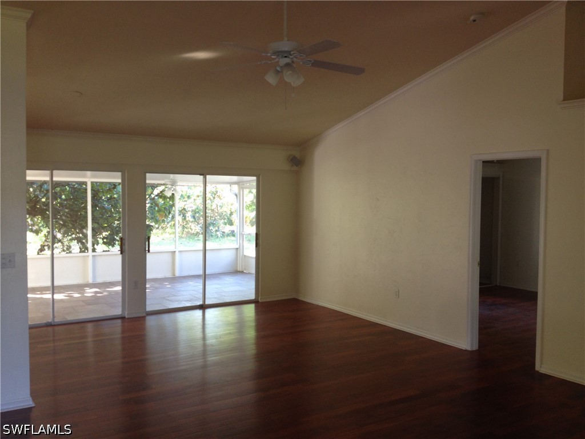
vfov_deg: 40.7
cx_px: 292
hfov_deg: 52.6
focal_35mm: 35
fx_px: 591
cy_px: 220
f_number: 2.4
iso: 64
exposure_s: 1/20
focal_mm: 4.28
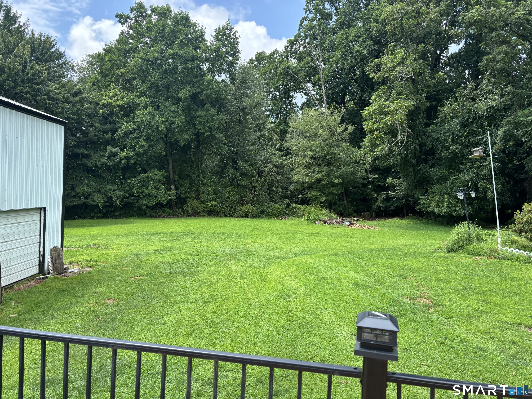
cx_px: 266
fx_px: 400
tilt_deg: -1.4
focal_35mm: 26
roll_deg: +1.1
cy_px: 200
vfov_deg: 53.1
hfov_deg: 67.3
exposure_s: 1/851
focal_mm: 5.96
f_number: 1.6
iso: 50
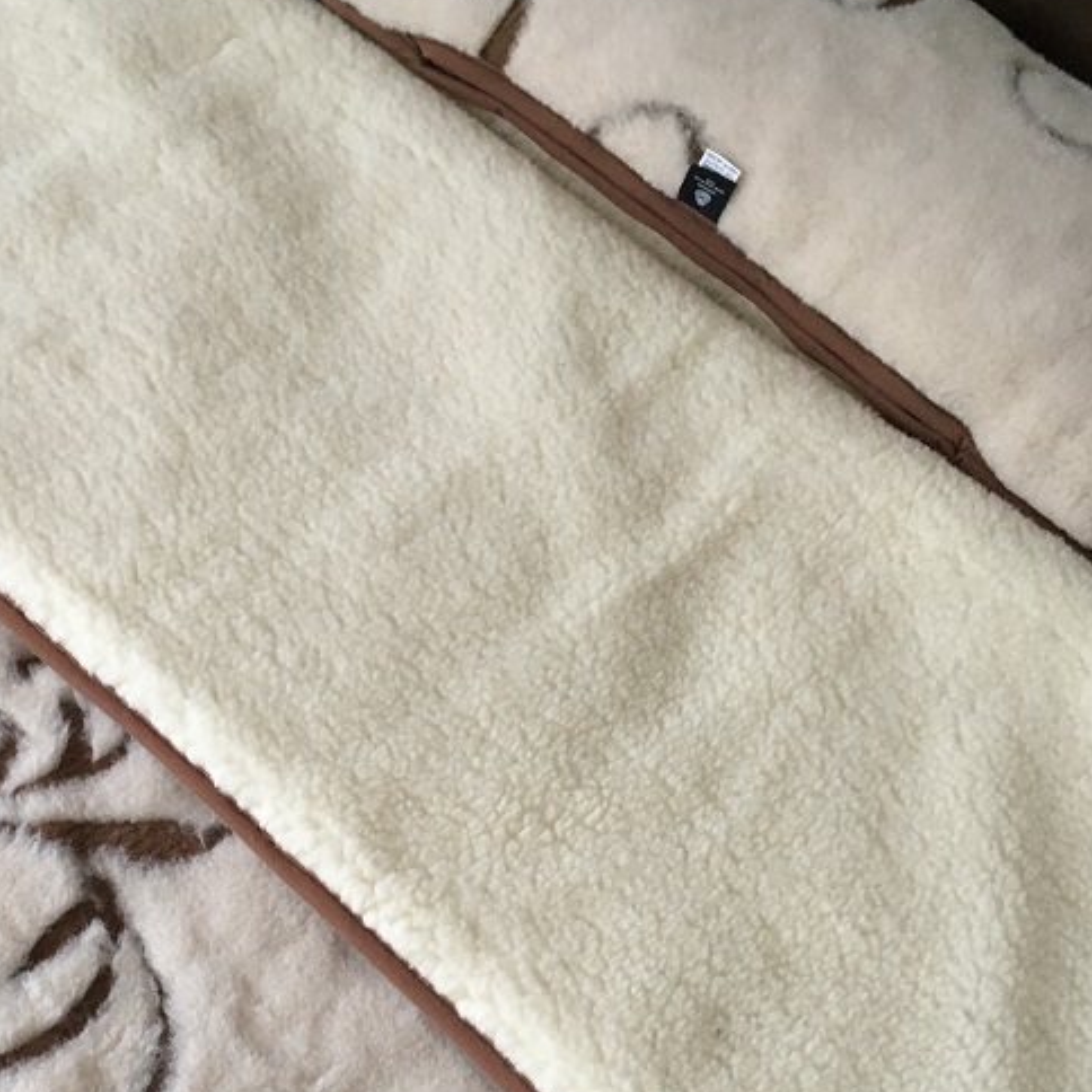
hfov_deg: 31.6
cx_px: 278
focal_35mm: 53
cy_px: 704
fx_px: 1892
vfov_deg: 32.0
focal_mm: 4.15
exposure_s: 1/33
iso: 125
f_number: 2.2
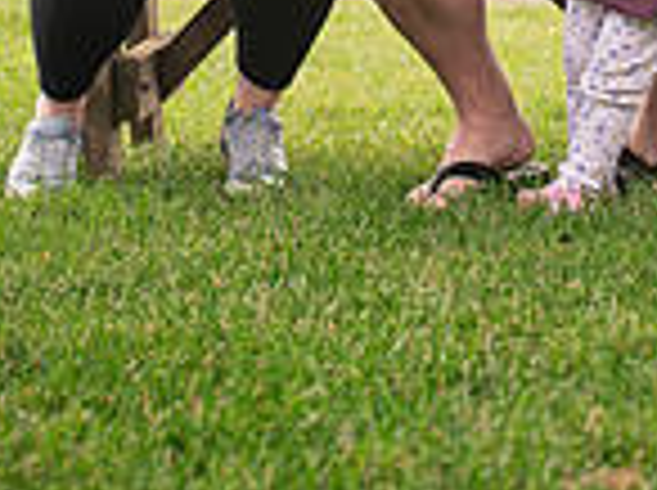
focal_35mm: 208
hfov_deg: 9.5
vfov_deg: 6.9
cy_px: -463
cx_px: 392
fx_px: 3941
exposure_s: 1/320
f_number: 3.5
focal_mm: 70
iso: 500
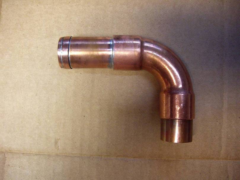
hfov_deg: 49.0
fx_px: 264
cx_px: 120
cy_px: 90
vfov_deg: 37.7
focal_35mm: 38
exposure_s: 1/80
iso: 200
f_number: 2.7
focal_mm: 6.2
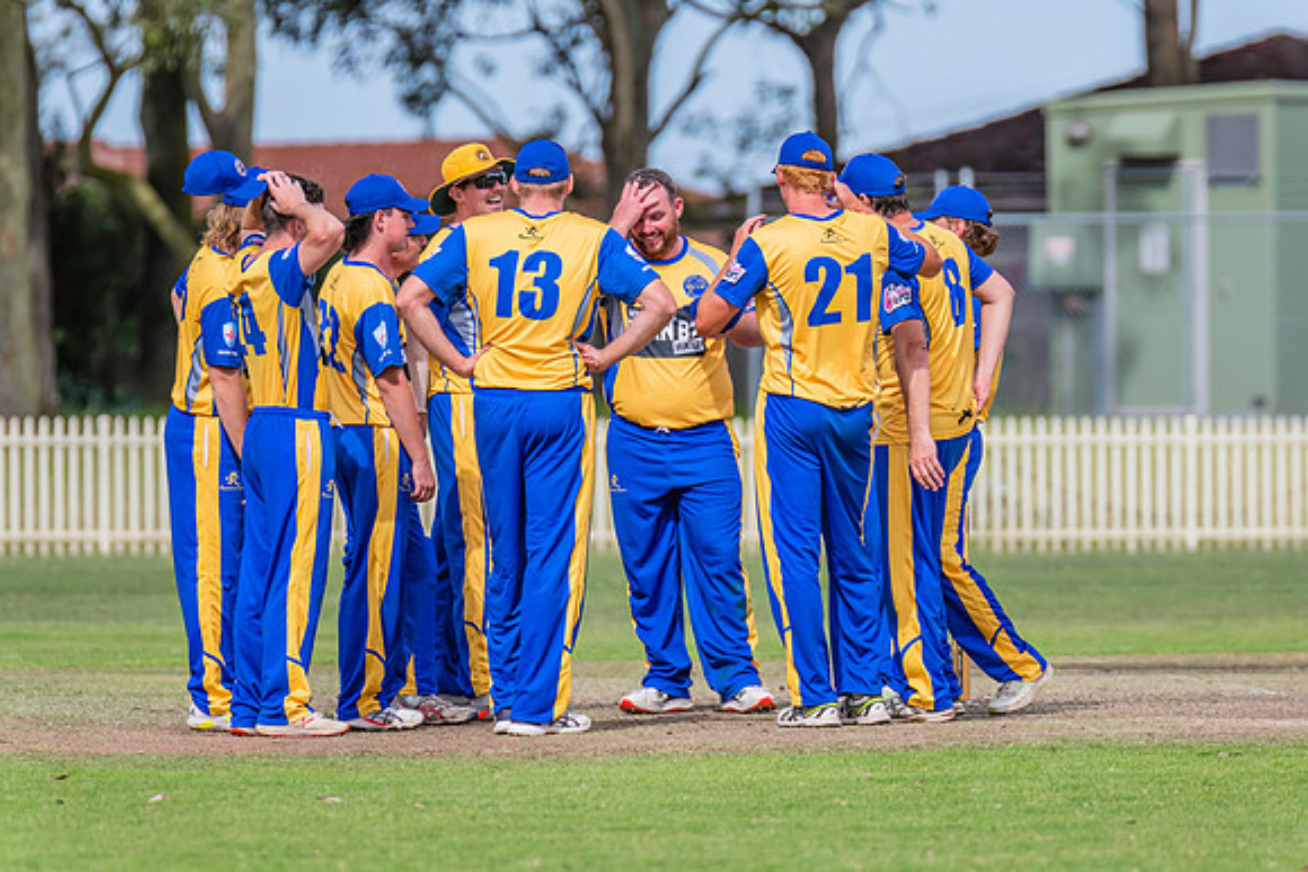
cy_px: 450
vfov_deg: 2.9
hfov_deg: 4.4
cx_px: 689
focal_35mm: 467
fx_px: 16965
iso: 800
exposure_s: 1/2500
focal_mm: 440
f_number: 6.3
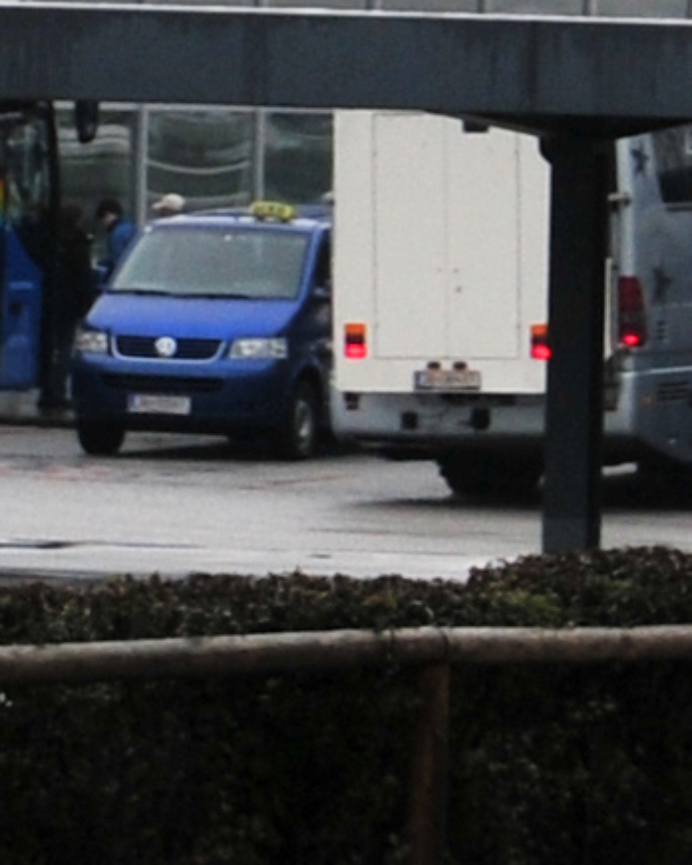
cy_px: -251
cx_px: 213
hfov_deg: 2.2
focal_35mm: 693
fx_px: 17741
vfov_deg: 2.8
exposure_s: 1/160
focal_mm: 50
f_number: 7.1
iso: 200
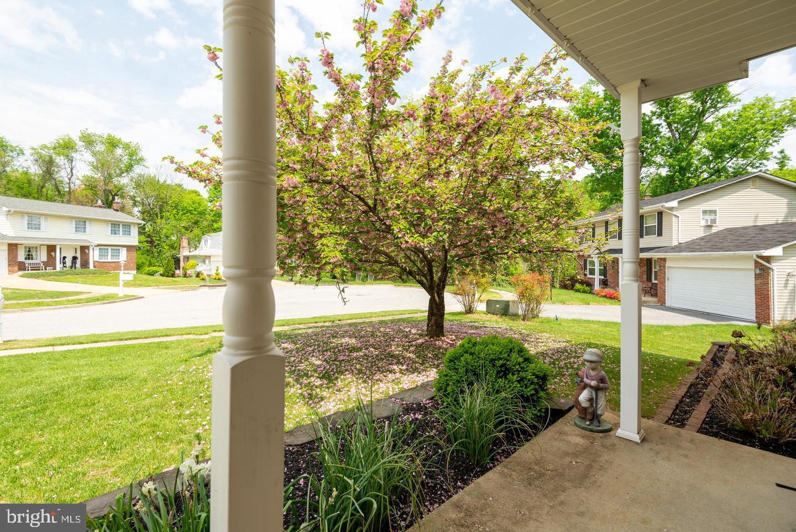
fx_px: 354
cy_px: 266
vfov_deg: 73.8
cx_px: 398
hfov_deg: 96.7
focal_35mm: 16
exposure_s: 1/2000
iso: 320
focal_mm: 16
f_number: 9
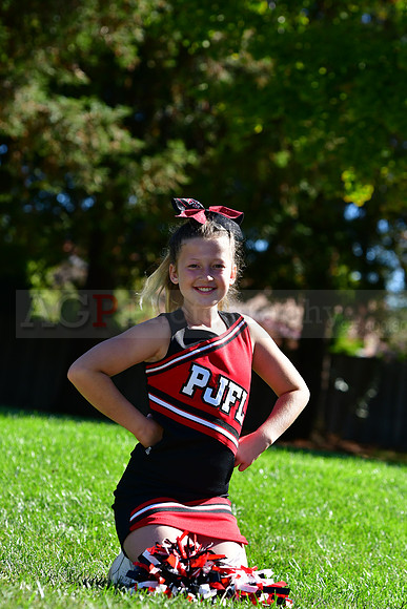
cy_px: 304
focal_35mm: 165
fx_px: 2796
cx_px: 204
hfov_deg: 8.3
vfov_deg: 12.4
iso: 400
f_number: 4.5
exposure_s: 1/1600
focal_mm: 110
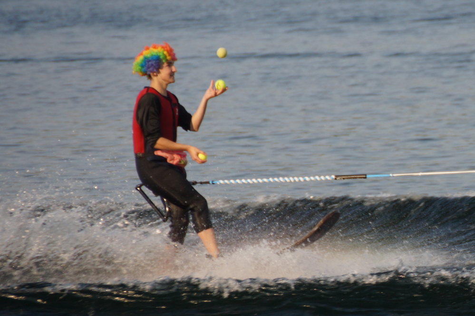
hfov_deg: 8.6
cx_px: 238
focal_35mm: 240
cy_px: 158
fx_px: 3166
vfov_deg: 5.7
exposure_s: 1/250
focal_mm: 160
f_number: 6.3
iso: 200
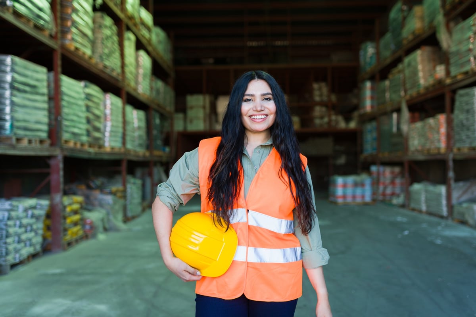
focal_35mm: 35
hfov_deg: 54.5
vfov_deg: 37.8
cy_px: 158
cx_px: 238
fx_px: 463
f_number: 1.8
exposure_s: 1/160
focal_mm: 35
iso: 125
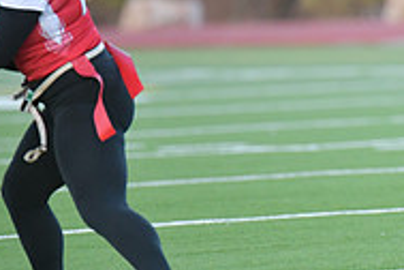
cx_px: 556
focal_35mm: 923
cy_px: 16
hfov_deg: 2.2
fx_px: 10357
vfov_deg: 1.5
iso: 2200
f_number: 2.8
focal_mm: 300
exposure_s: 1/3200
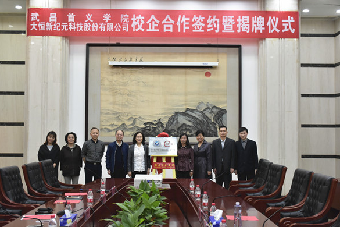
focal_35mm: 42
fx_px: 392
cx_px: 169
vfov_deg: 32.2
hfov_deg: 46.9
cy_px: 114
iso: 1600
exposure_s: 1/125
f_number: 4
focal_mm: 27
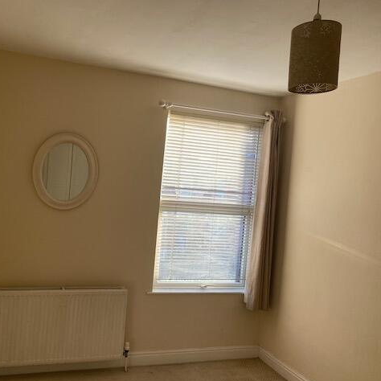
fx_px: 386
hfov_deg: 51.8
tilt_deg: -0.1
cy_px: 192
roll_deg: -4.2
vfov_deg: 52.5
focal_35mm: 31
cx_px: 137
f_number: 1.8
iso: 32
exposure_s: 1/173
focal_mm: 4.25
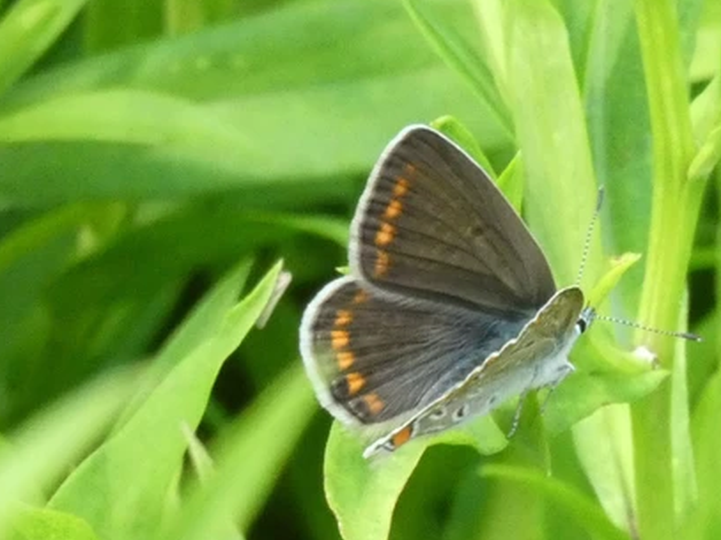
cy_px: 345
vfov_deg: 6.4
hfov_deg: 8.6
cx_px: 487
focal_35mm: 231
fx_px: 4810
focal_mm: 26.3
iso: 1000
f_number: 7.1
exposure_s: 1/80
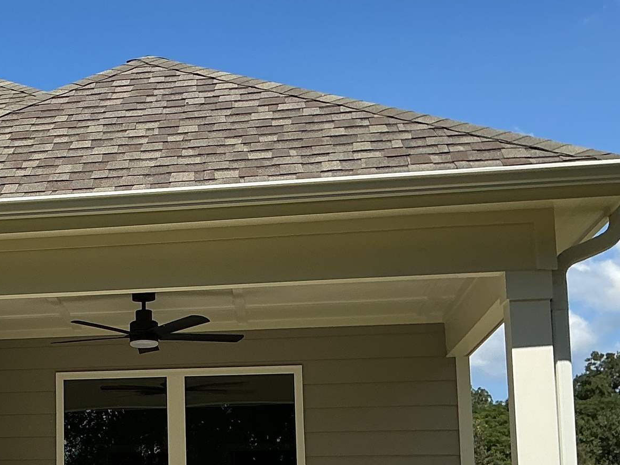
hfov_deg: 23.7
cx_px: -99
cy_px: 376
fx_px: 1361
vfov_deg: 19.2
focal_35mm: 76
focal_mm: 3
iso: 25
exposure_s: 1/1848
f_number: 1.8
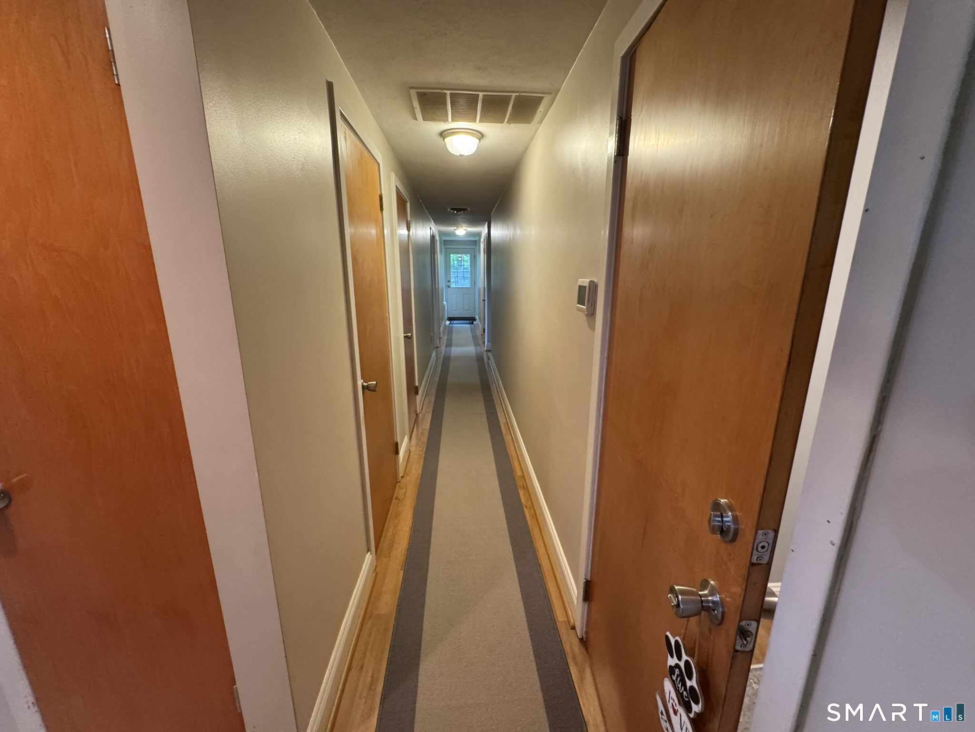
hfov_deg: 102.1
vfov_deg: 85.7
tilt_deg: -13.7
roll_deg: -0.9
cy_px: 366
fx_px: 394
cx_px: 488
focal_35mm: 14
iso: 500
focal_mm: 2.22
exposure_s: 1/60
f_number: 2.2
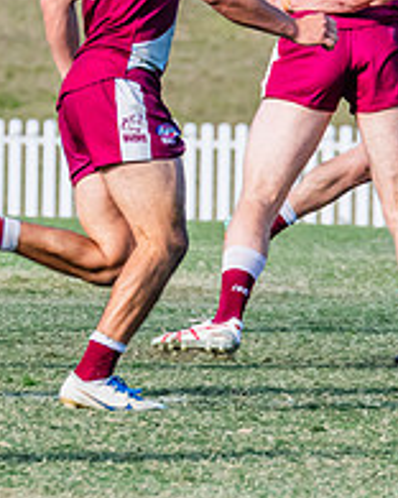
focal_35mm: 1276
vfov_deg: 1.5
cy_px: -46
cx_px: 280
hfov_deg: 1.2
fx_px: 18788
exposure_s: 1/640
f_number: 10
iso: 800
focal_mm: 310
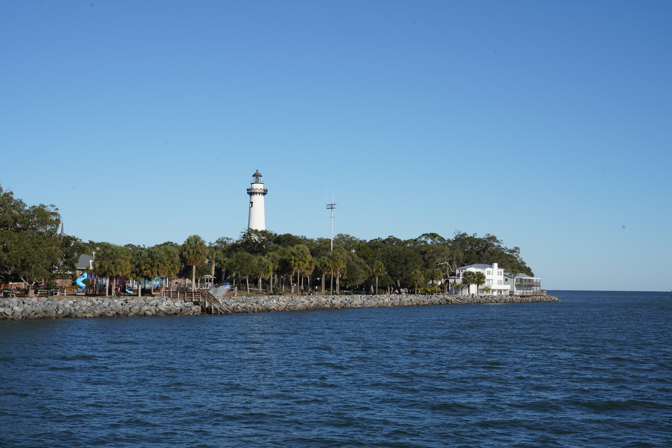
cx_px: 336
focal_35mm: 60
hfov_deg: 33.4
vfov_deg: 22.6
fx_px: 1120
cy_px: 224
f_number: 18
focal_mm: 60
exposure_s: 1/100
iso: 100
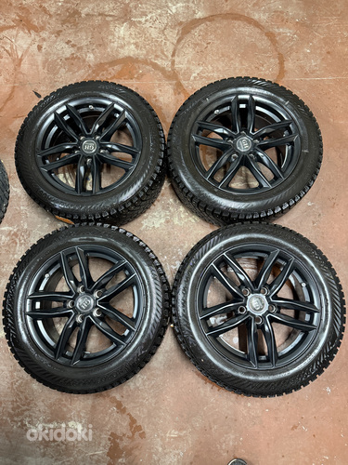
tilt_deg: -77.0
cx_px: 174
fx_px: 322
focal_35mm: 24
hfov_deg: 56.8
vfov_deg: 71.6
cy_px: 232
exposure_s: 1/54
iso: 800
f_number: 1.78
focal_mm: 6.76
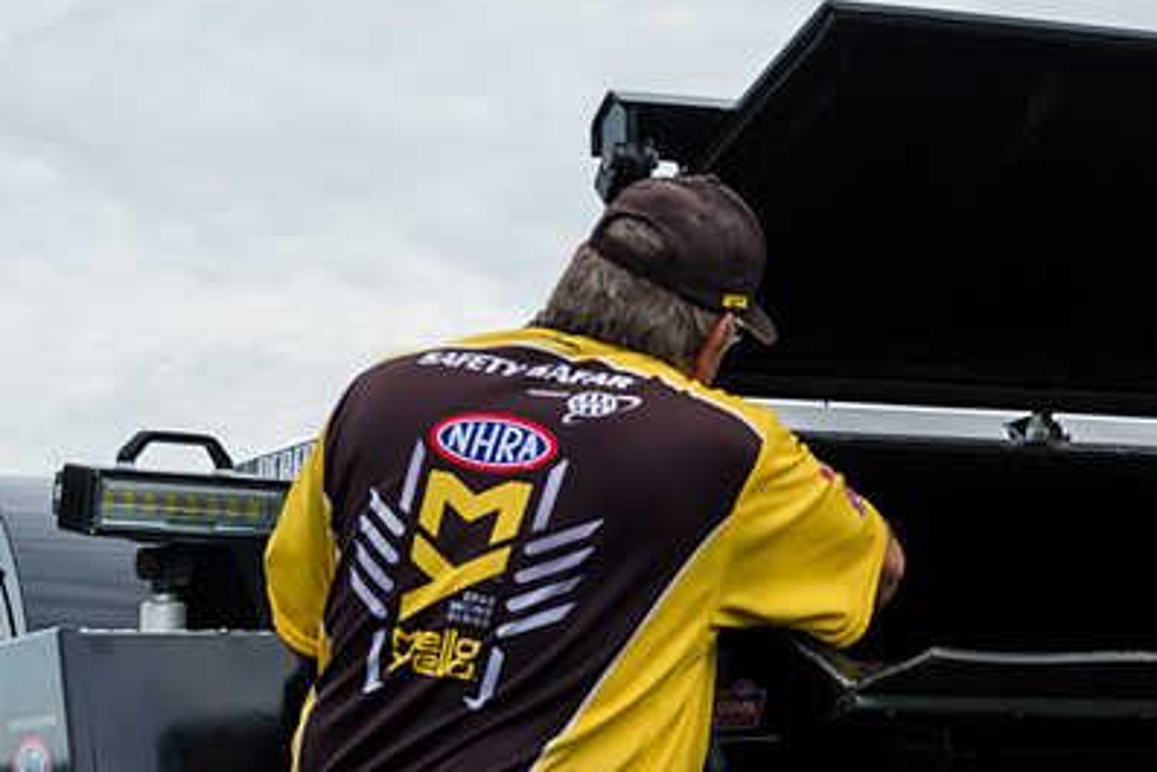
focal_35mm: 114
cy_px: 497
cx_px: 842
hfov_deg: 17.9
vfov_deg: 12.0
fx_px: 3665
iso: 400
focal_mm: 52
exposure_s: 1/200
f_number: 10
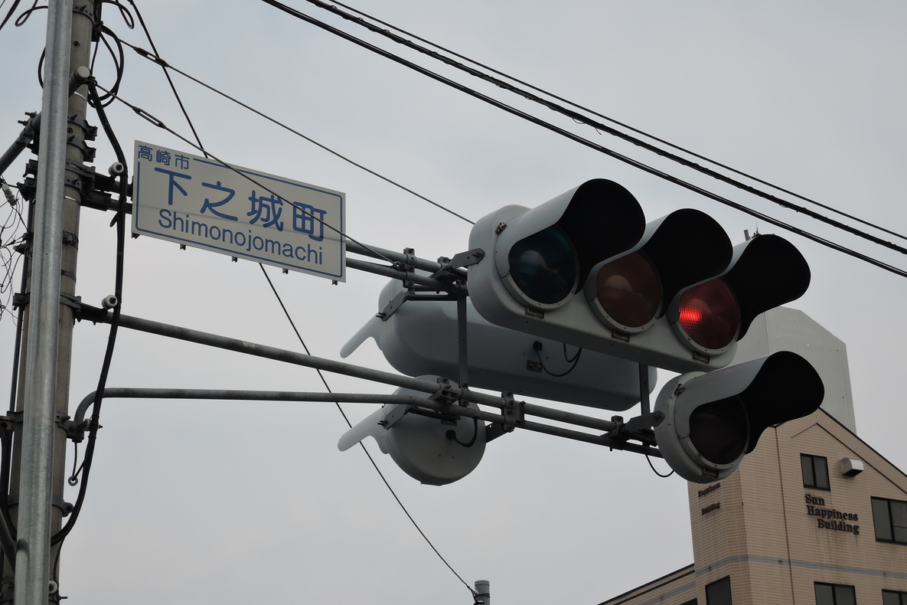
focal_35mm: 79
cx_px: 452
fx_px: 1990
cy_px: 295
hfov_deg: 25.7
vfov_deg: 17.3
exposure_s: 1/60
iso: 80
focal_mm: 16
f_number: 4.2
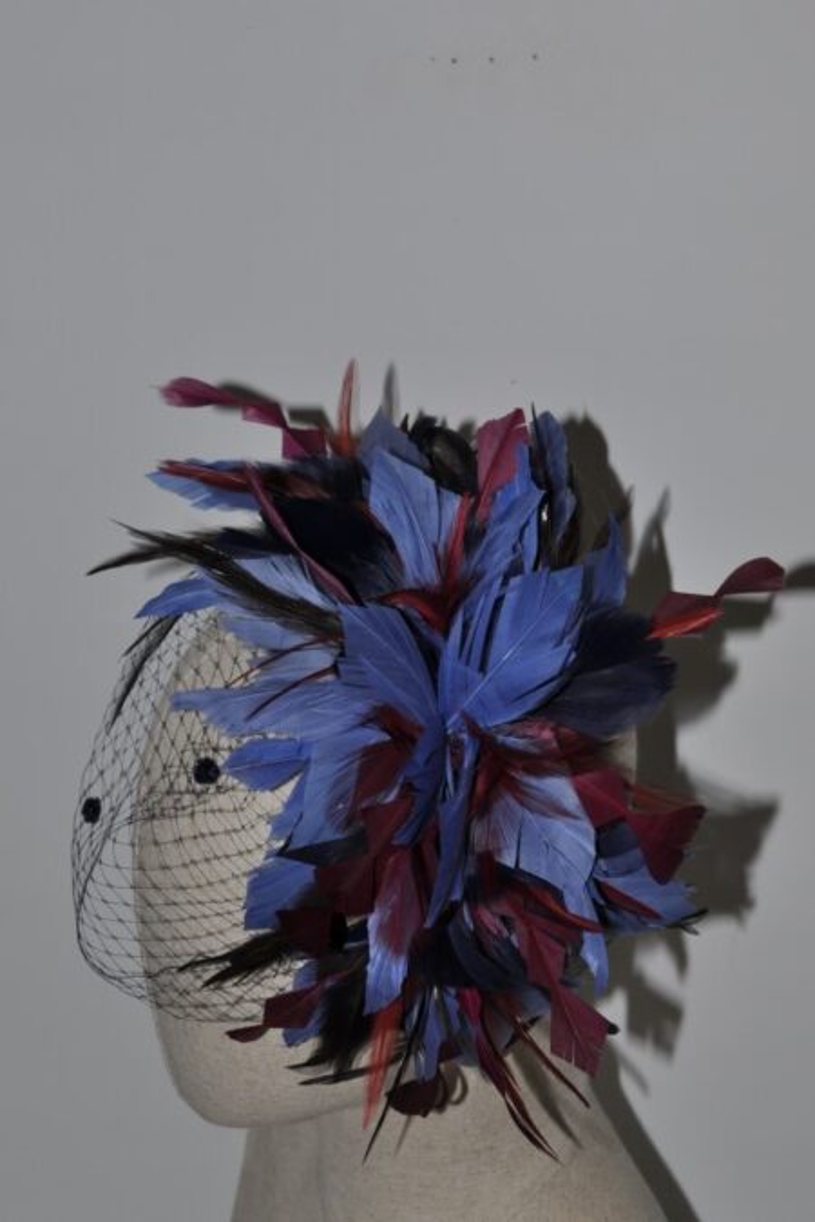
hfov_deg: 28.1
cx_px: 408
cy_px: 611
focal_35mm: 48
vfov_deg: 41.1
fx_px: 1630
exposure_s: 1/60
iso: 200
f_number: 7.1
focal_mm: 32
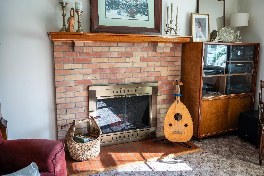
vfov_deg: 43.5
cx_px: 132
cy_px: 88
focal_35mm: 30
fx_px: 220
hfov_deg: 62.0
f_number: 4
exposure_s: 1/40
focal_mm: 30
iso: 320
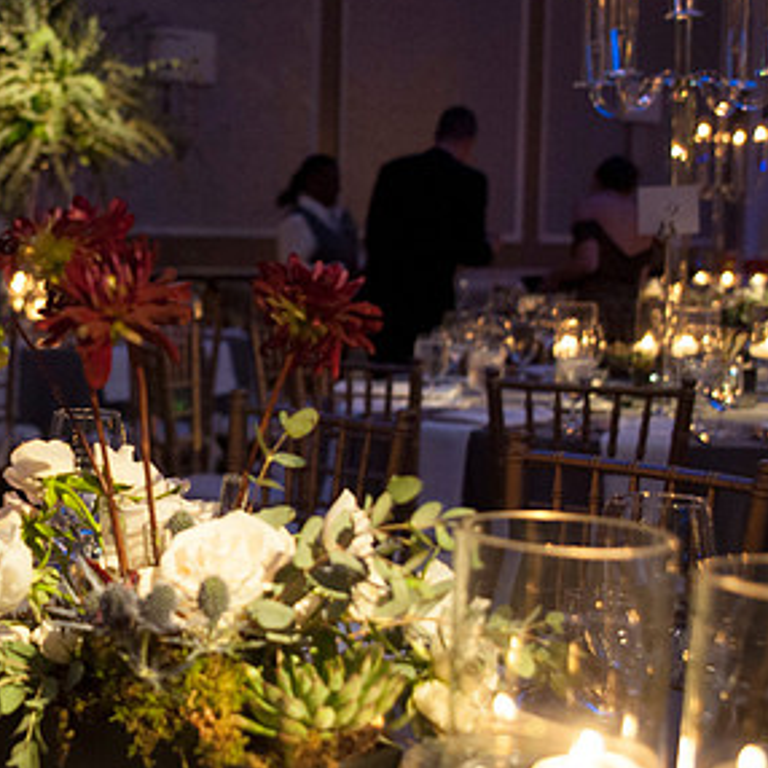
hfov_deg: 26.6
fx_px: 1556
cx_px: 54
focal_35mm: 62
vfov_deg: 27.6
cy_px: 477
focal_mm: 24
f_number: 2.8
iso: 1250
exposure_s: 1/60
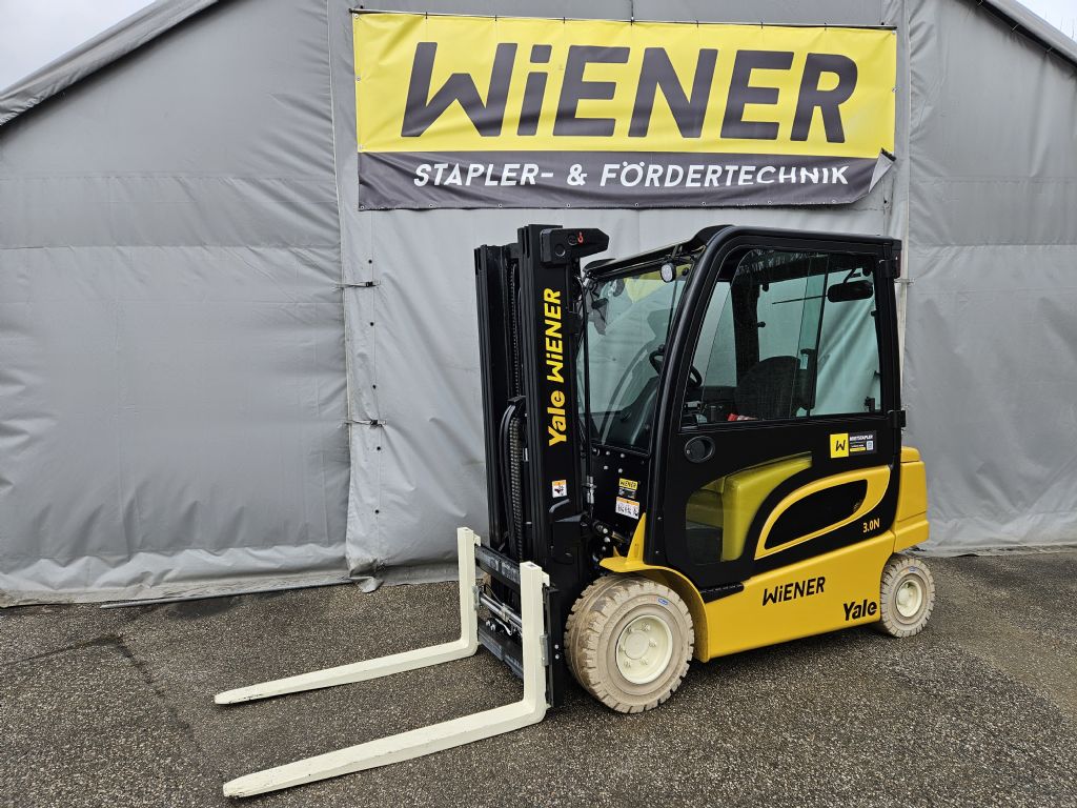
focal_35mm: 23
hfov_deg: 73.9
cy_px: 404
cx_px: 538
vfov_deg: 58.9
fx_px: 716
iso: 25
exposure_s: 1/1019
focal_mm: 5.4
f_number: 1.8
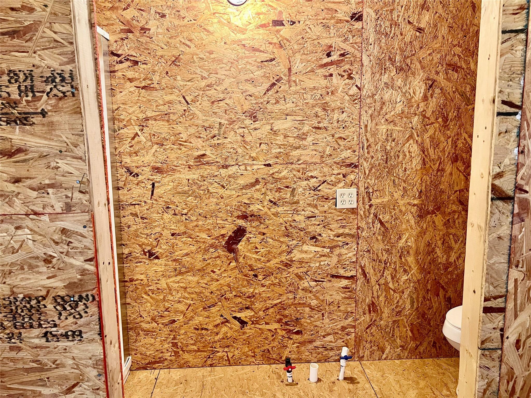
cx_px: 266
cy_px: 199
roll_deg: +1.4
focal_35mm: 26
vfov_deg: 53.1
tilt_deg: -10.2
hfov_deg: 67.3
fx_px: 399
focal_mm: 5.7
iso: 200
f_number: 1.5
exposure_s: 1/60
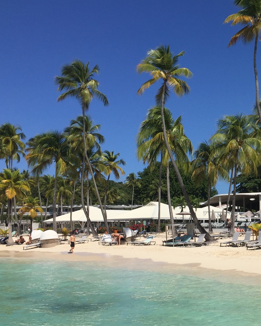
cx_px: 244
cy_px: 194
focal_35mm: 49
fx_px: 473
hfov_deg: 29.3
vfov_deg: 37.9
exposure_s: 1/3968
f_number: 2.2
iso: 32
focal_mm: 4.15
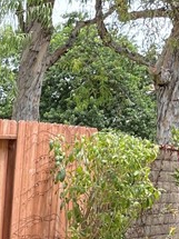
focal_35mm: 124
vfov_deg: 15.6
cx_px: -235
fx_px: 856
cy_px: 240
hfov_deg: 10.5
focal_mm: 4.2
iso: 32
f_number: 1.6
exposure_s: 1/421
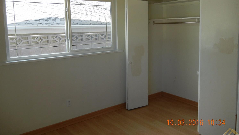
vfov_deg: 35.4
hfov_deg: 59.5
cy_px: 51
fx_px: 209
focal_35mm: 33
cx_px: 120
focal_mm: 5.4
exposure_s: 1/99
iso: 160
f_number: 3.5
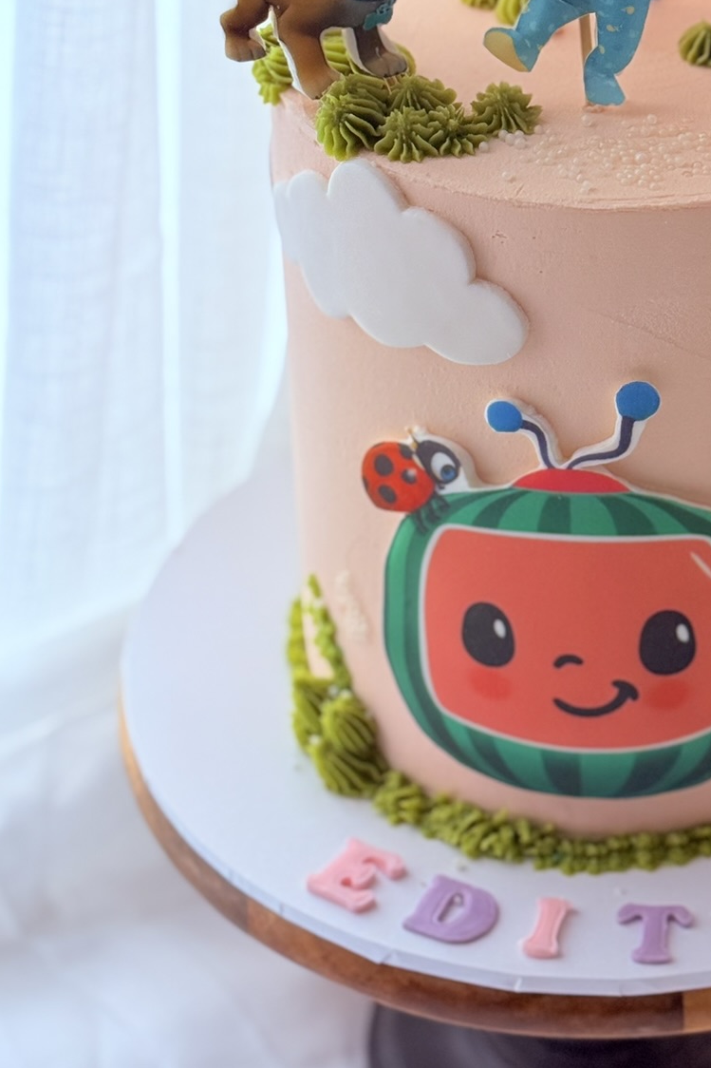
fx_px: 2696
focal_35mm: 91
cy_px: 266
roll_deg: -4.6
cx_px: 710
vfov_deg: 22.2
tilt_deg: -28.1
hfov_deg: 14.8
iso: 100
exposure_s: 1/225
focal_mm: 6.76
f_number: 1.78
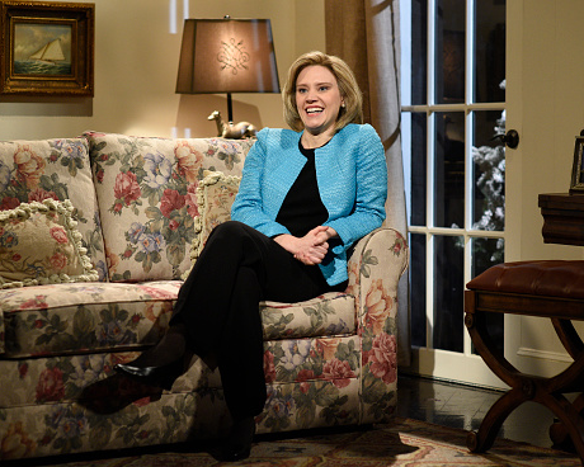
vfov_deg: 15.0
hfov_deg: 18.6
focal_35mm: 103
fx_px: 1780
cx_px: 311
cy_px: 241
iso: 2000
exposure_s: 1/125
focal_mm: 85
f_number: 3.2
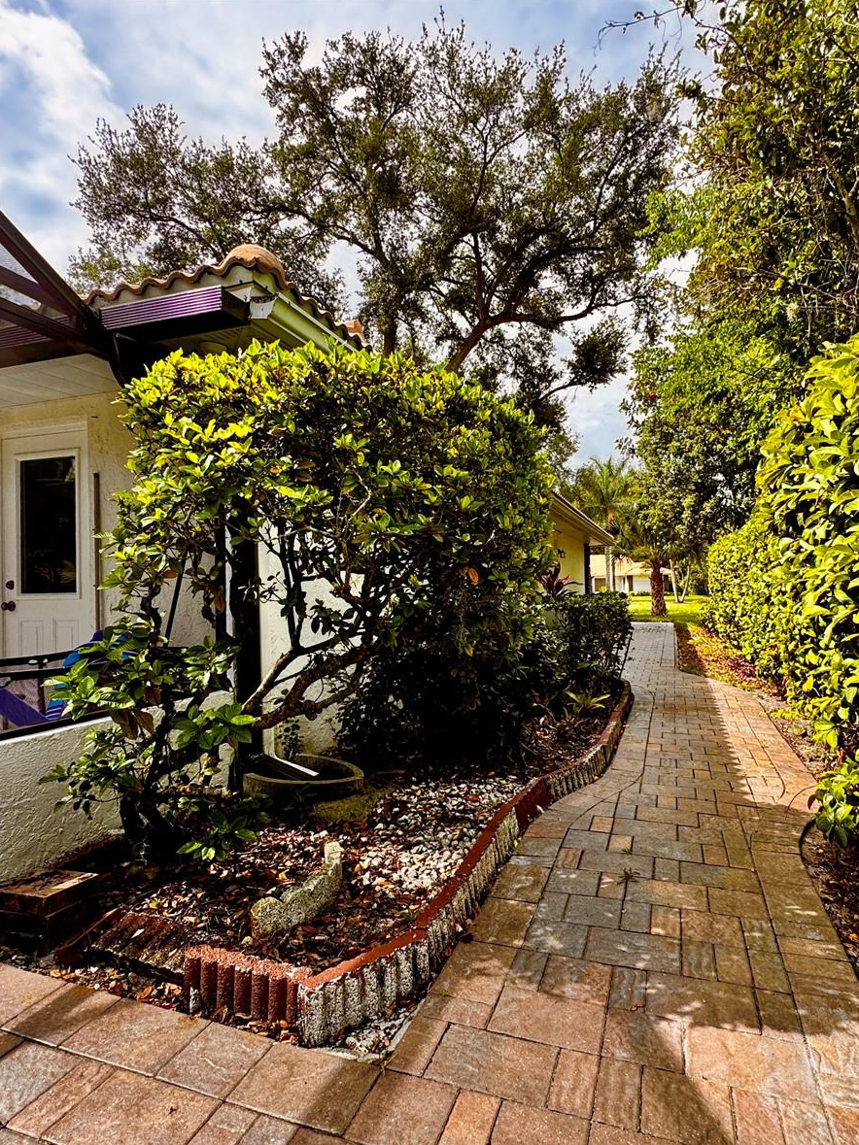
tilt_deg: +0.0
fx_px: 629
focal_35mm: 19
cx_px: 486
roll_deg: +1.4
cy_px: 579
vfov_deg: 84.7
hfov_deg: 68.4
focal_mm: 2.22
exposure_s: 1/498
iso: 40
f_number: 2.2
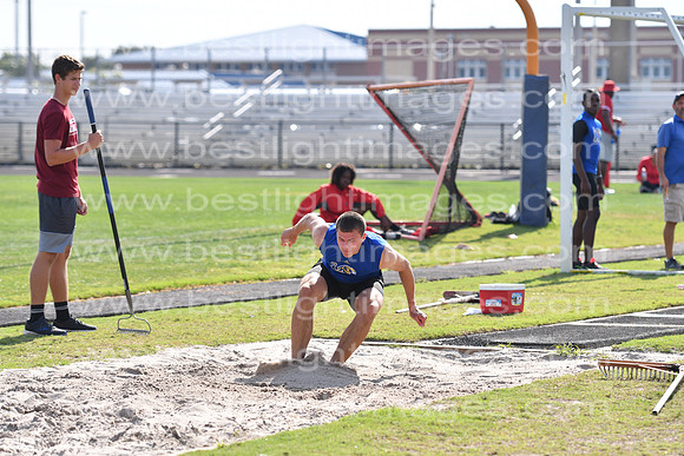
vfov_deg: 7.6
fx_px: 3421
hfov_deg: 11.4
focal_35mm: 180
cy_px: 228
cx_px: 342
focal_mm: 120
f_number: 4
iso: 200
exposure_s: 1/2000
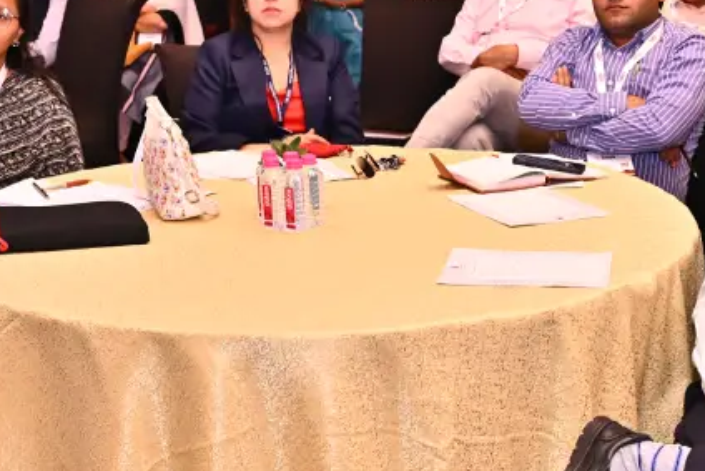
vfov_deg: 16.6
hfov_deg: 24.7
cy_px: 161
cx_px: 379
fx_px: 1606
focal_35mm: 82
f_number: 4
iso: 1000
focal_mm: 29
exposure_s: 1/160
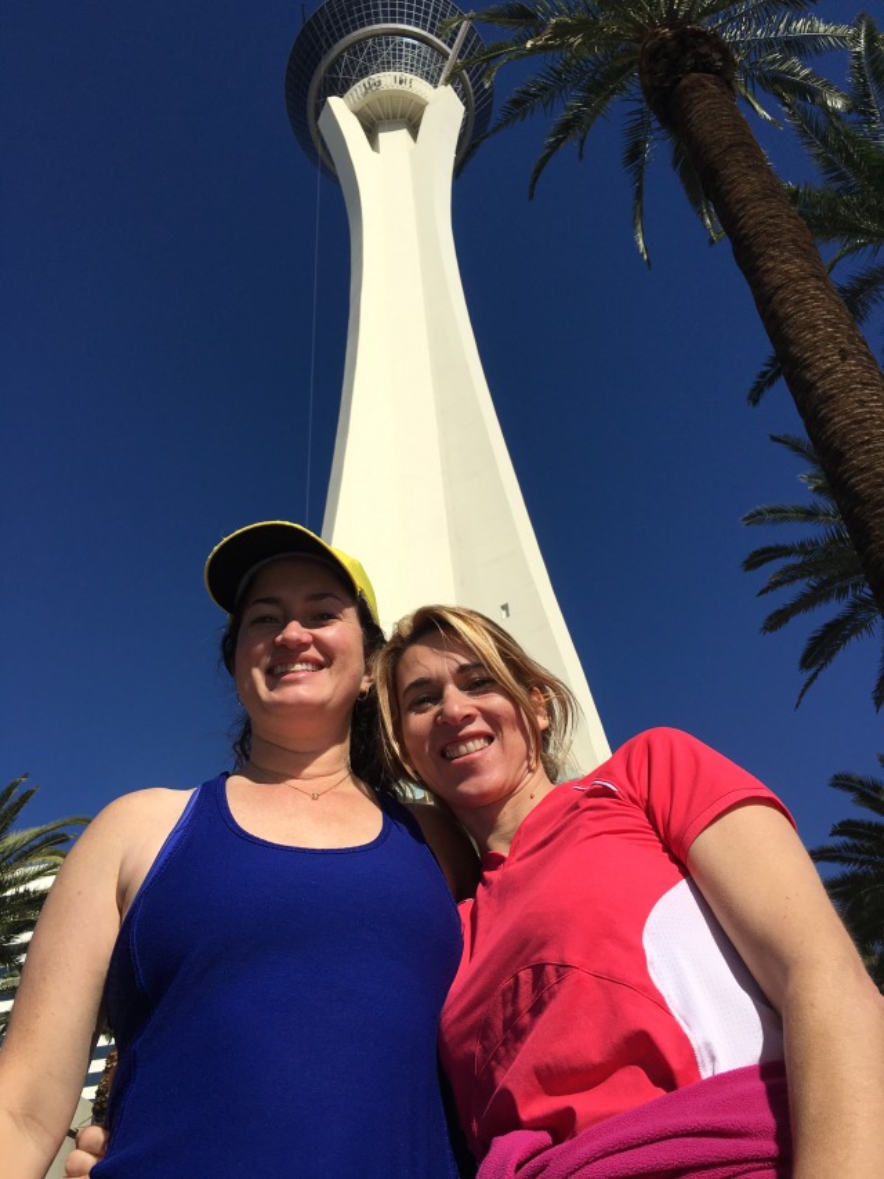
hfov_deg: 48.2
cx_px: 442
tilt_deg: +43.5
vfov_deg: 61.7
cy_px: 590
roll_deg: +6.4
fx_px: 987
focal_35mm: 29
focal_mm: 4.15
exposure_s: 1/4049
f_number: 2.2
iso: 25
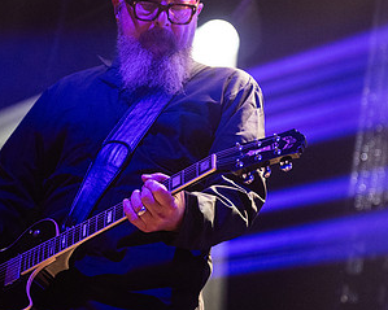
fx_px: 1619
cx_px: 202
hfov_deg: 13.7
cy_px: 82
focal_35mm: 141
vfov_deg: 10.9
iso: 2500
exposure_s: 1/250
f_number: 3.2
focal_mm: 70
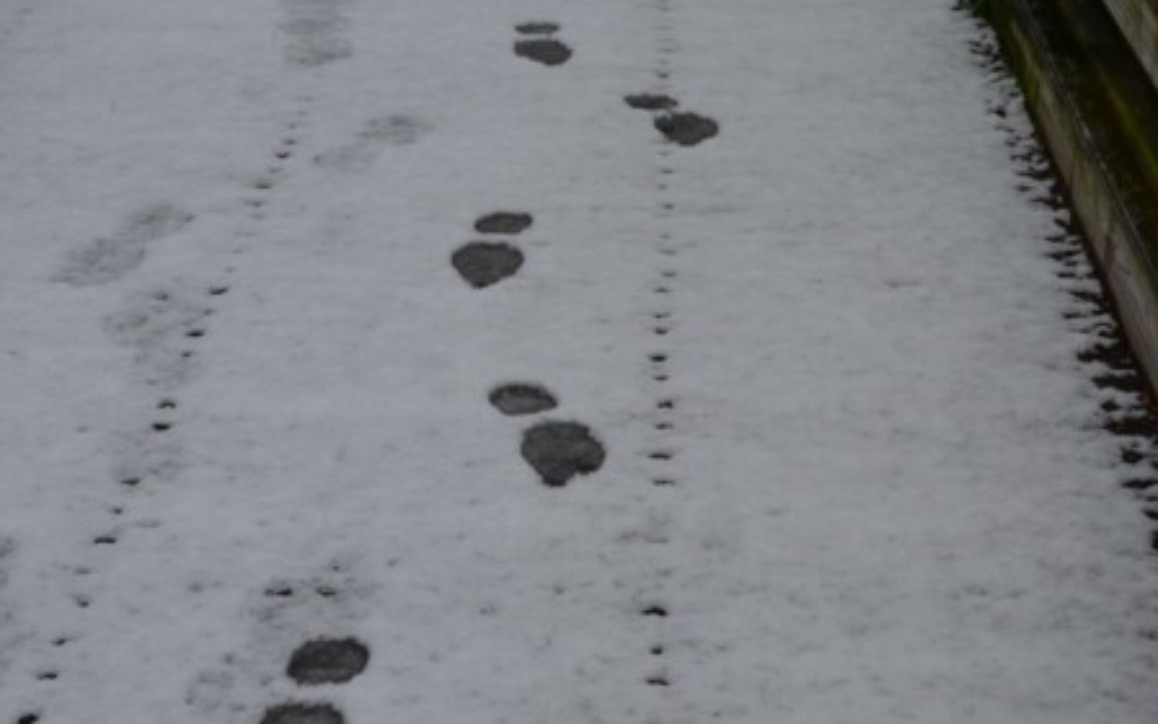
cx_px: 580
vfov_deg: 17.6
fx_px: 2335
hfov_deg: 27.8
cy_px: 372
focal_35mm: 74
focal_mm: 48
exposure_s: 1/250
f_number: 8
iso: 160
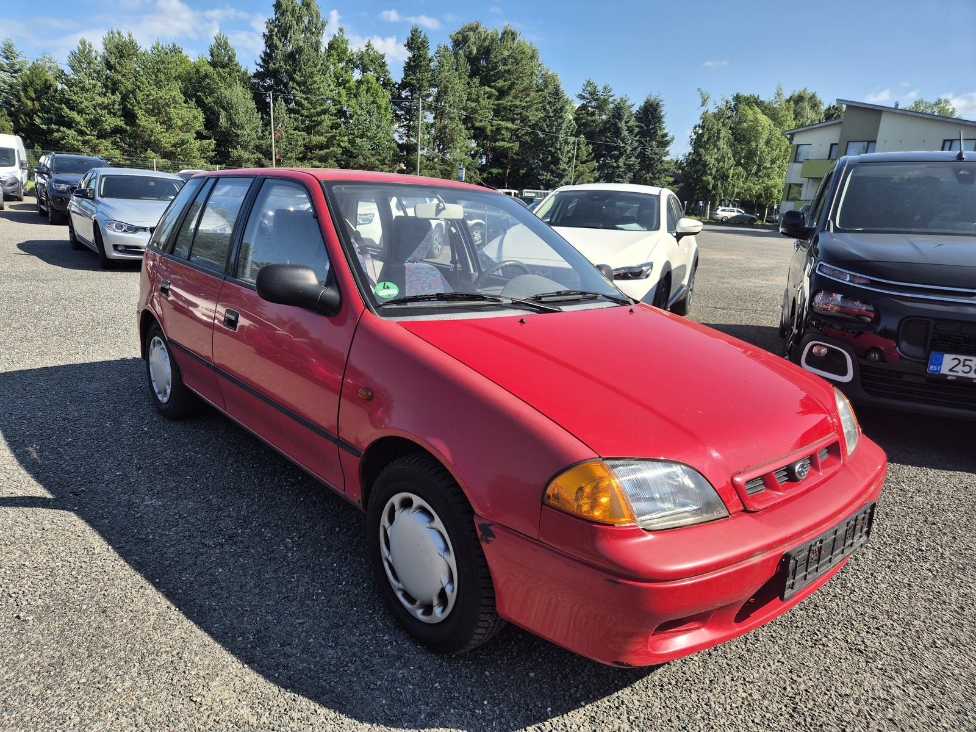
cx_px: 488
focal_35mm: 23
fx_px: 648
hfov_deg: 73.9
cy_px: 366
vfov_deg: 58.9
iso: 25
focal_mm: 5.4
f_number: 1.8
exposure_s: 1/1116
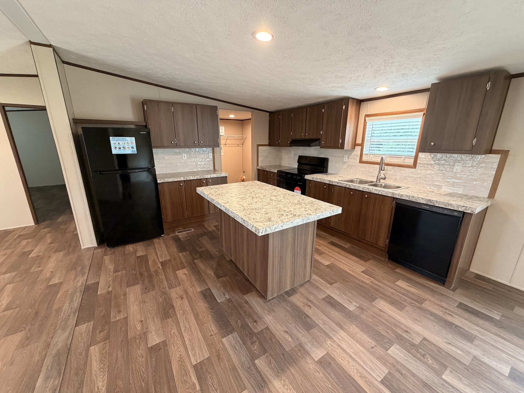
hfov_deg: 102.1
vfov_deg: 85.7
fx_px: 212
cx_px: 262
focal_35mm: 14
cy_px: 196
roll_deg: +0.3
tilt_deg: -15.1
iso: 320
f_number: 2.2
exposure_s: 1/60
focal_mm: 2.22
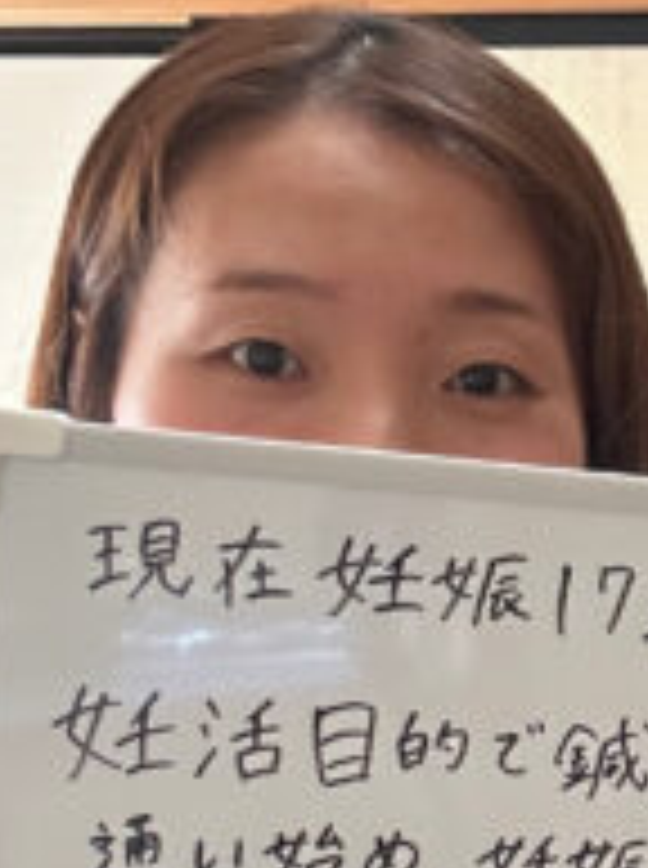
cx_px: 747
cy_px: 580
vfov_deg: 24.1
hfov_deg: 17.4
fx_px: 2028
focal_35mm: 81
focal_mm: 2.69
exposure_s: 1/60
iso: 160
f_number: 1.9
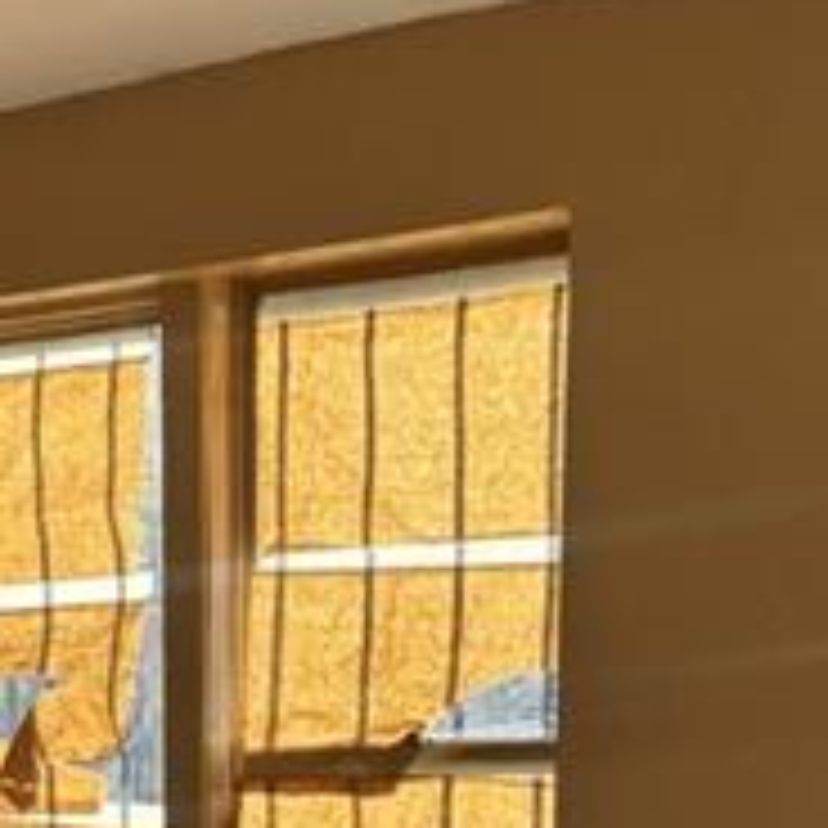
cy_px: 1278
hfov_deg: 16.8
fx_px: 2598
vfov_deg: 16.4
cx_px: -324
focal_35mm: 96
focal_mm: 5.96
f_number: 1.6
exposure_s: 1/837
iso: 50
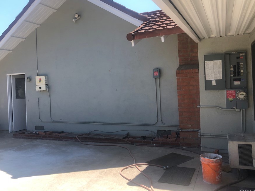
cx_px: 116
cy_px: 84
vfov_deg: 42.9
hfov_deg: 55.3
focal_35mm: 33
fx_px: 243
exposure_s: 1/810
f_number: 1.8
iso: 20
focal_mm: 4
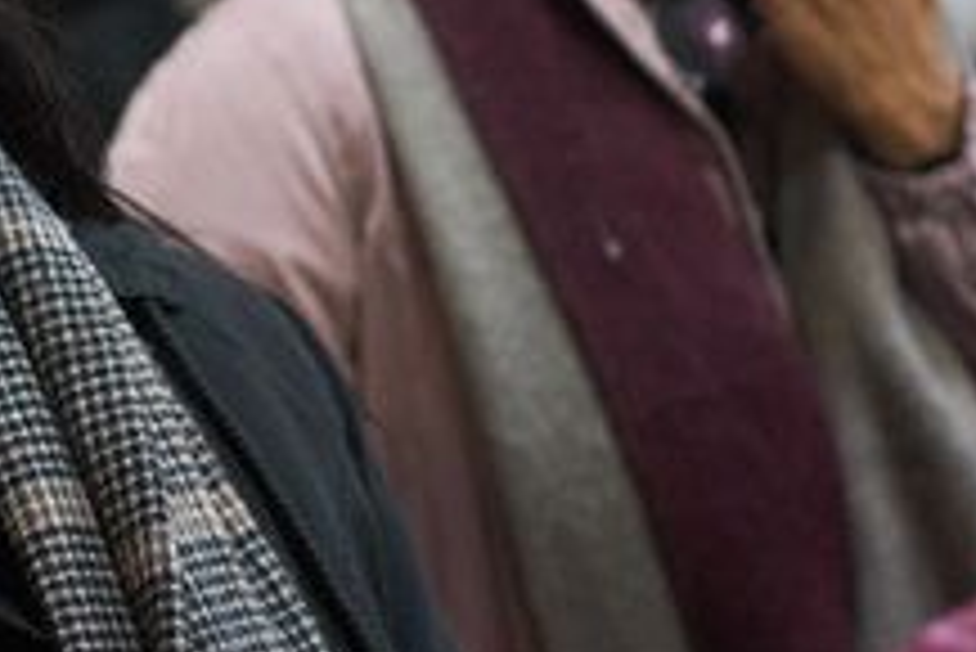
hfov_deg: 12.0
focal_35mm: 165
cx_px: -405
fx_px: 4476
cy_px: 198
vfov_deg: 8.3
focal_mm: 35
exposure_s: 1/250
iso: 1600
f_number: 1.4
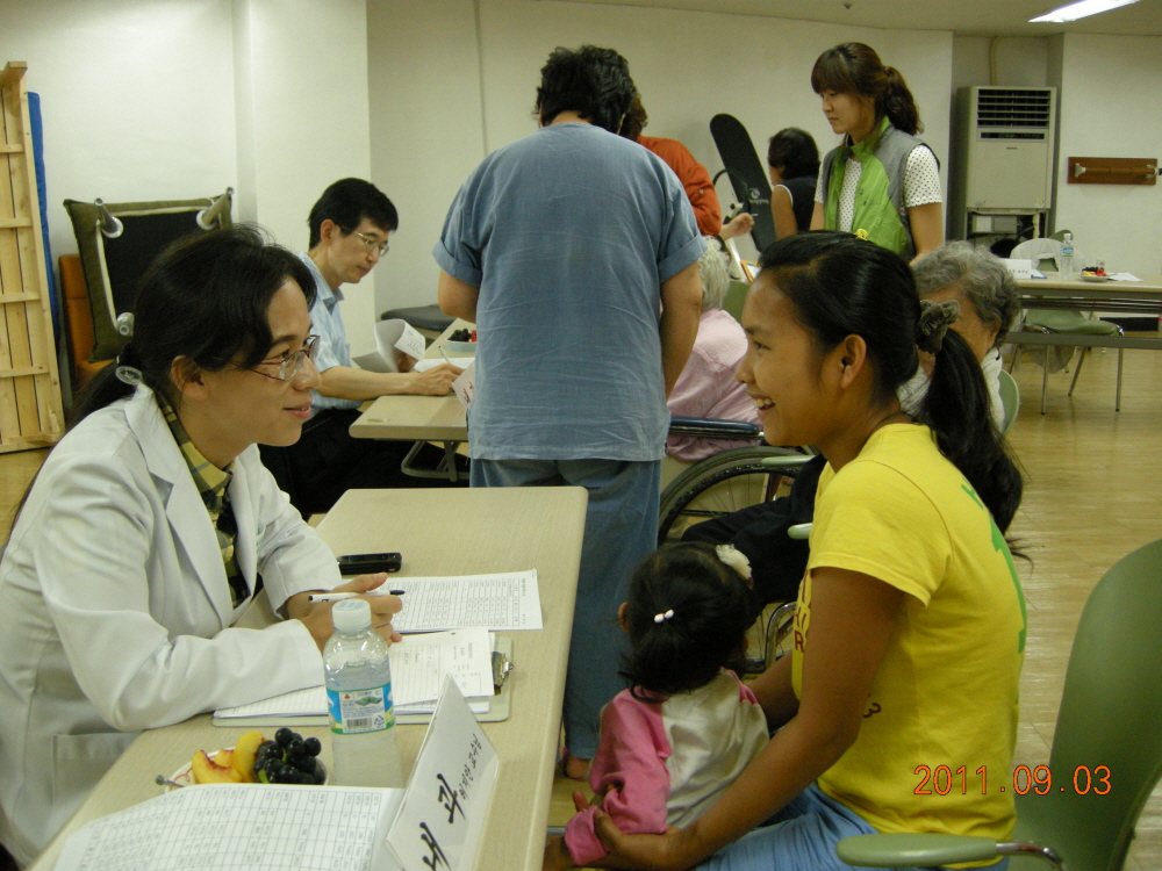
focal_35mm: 35
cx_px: 581
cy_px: 436
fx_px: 1175
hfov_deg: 52.6
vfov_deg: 40.7
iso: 305
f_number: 2.7
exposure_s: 1/56
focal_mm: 7.5
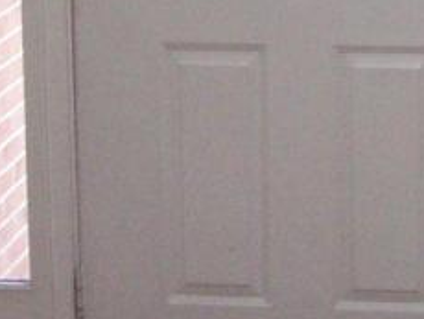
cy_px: -35
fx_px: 1962
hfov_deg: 12.3
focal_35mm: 160
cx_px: 317
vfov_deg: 9.2
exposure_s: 1/70
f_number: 2.7
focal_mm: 6
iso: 140
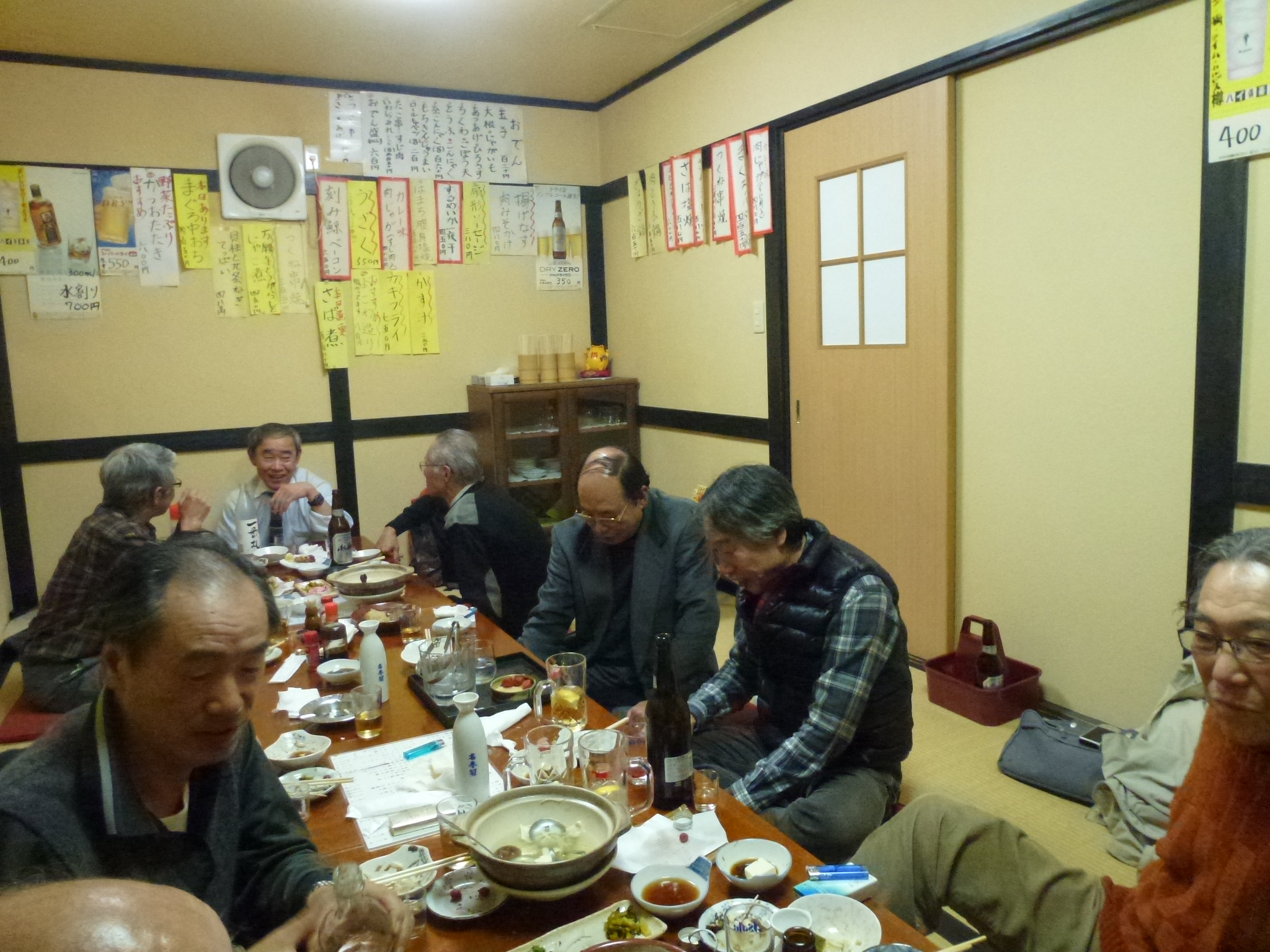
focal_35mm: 24
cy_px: 476
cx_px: 635
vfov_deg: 56.8
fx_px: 881
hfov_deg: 71.6
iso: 800
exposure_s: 1/25
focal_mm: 4.3
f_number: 3.3
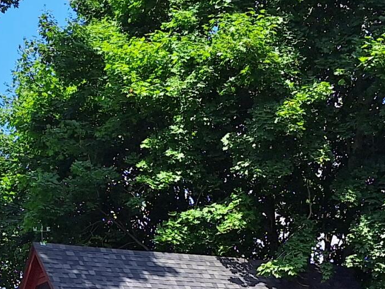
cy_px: 435
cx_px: 141
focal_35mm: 99
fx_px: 1101
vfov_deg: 14.0
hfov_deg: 19.8
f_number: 1.8
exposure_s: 1/1890
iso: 40
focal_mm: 5.54
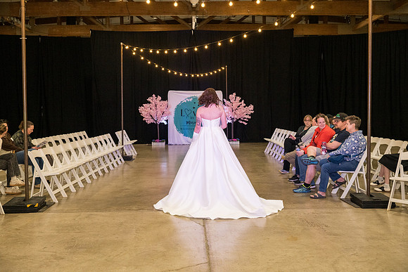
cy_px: 136
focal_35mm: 35
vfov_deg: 37.9
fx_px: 397
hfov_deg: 54.4
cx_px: 204
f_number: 4
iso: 3200
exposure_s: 1/400
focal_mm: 35
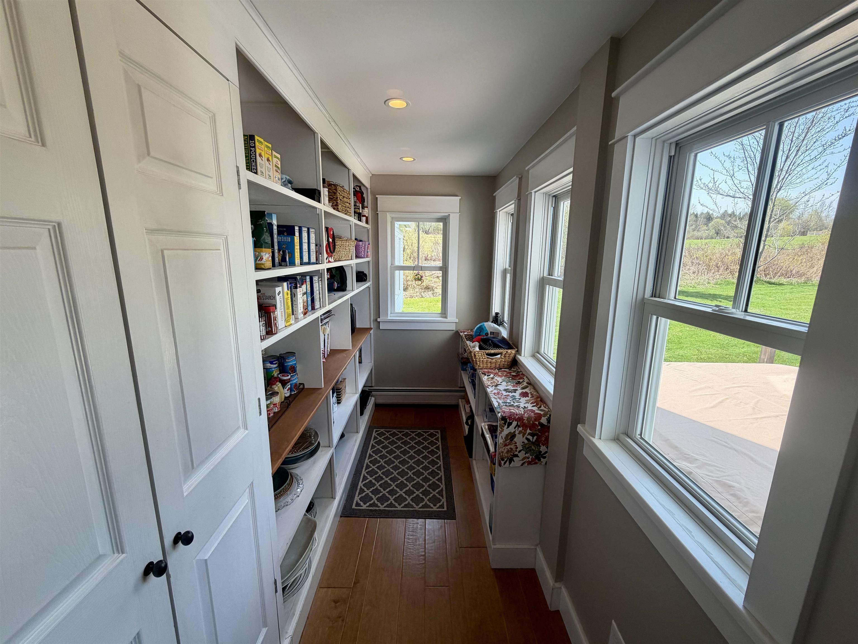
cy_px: 322
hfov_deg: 102.1
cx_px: 429
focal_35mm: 14
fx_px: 347
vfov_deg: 85.7
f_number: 2.2
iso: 50
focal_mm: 2.22
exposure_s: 1/177
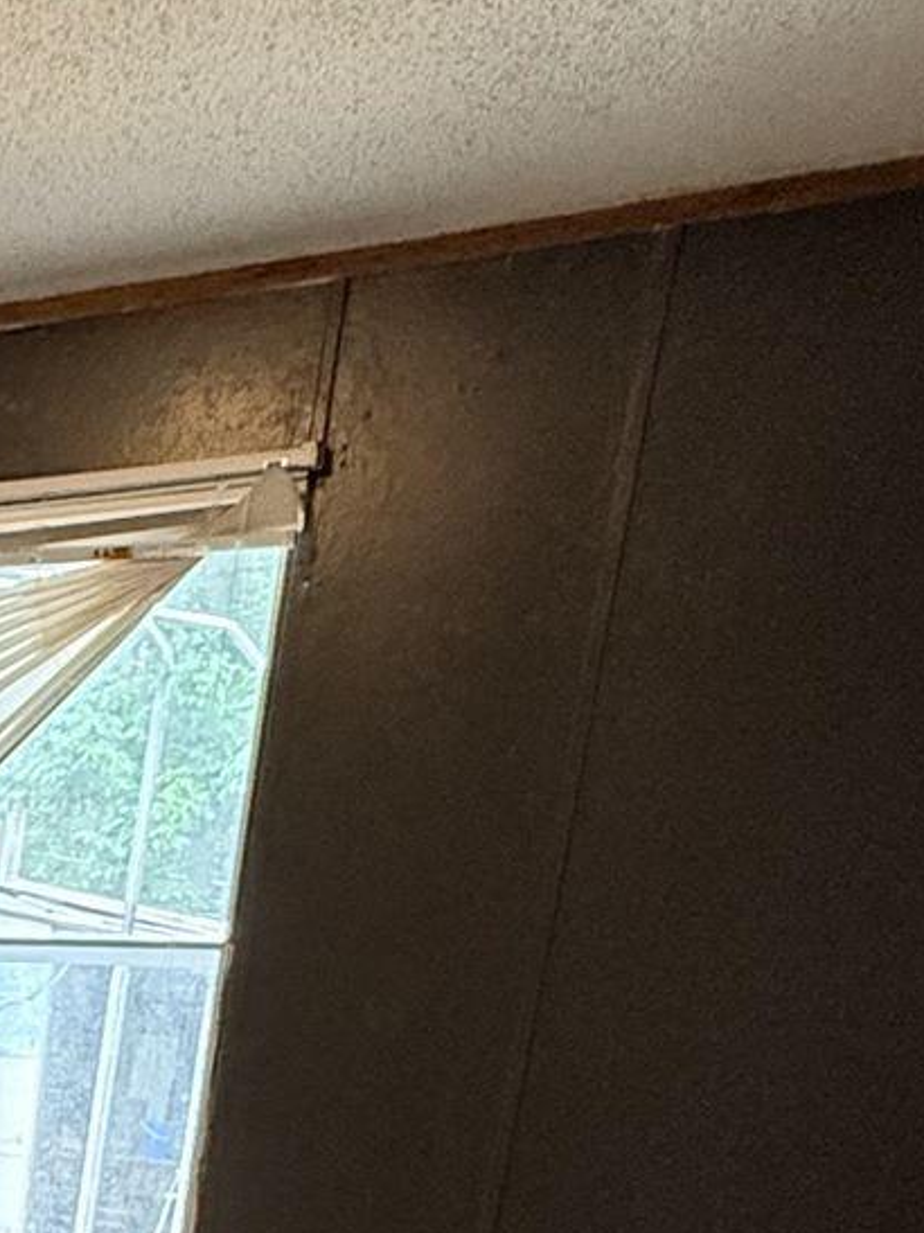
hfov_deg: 19.2
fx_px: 2101
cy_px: 1533
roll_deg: -2.2
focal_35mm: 59
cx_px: -708
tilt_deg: -13.8
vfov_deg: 28.0
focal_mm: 2.22
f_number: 2.2
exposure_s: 1/118
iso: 500
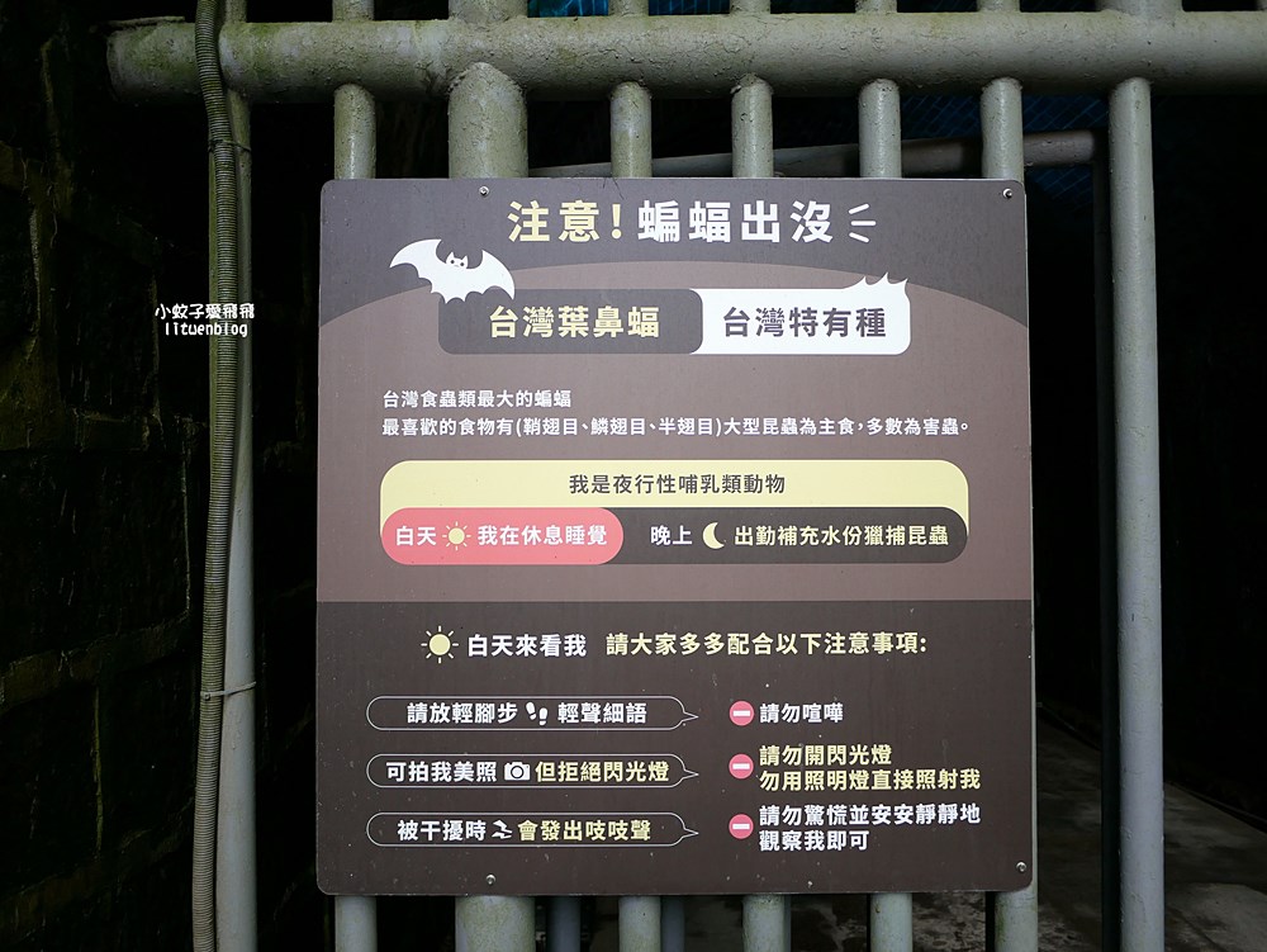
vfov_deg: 49.8
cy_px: 476
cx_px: 634
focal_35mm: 28
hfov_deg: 63.4
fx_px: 1025
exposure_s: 1/60
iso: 250
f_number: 2.5
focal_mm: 14
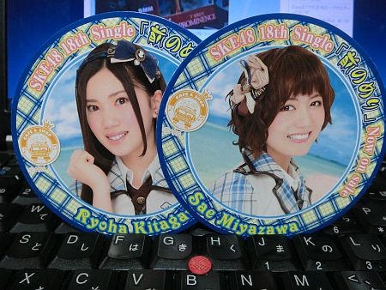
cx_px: 193
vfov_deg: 49.8
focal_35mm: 28
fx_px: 312
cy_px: 145
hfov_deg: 63.4
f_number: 3
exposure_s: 1/50
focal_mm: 5
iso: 800
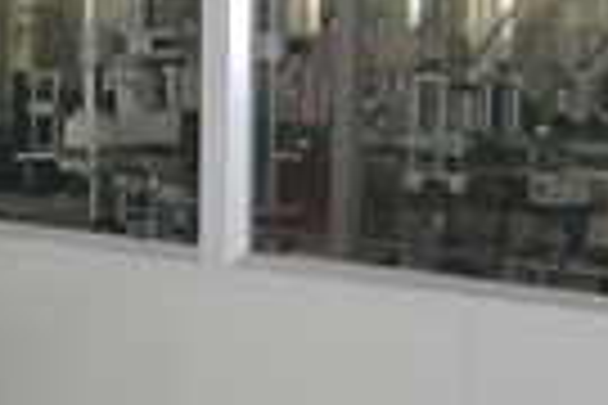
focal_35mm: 144
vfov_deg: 9.5
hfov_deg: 13.4
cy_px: 227
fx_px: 2432
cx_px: -333
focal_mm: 26
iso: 3200
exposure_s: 1/60
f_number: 4.2
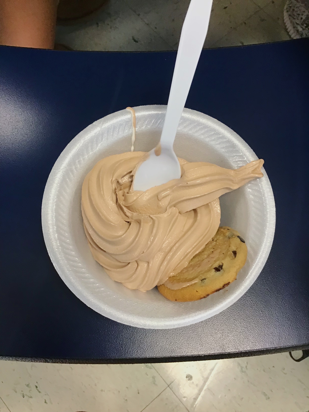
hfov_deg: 45.4
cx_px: 154
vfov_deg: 58.4
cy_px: 206
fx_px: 369
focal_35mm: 31
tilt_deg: -74.4
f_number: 2.4
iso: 100
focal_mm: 3.3
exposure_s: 1/30
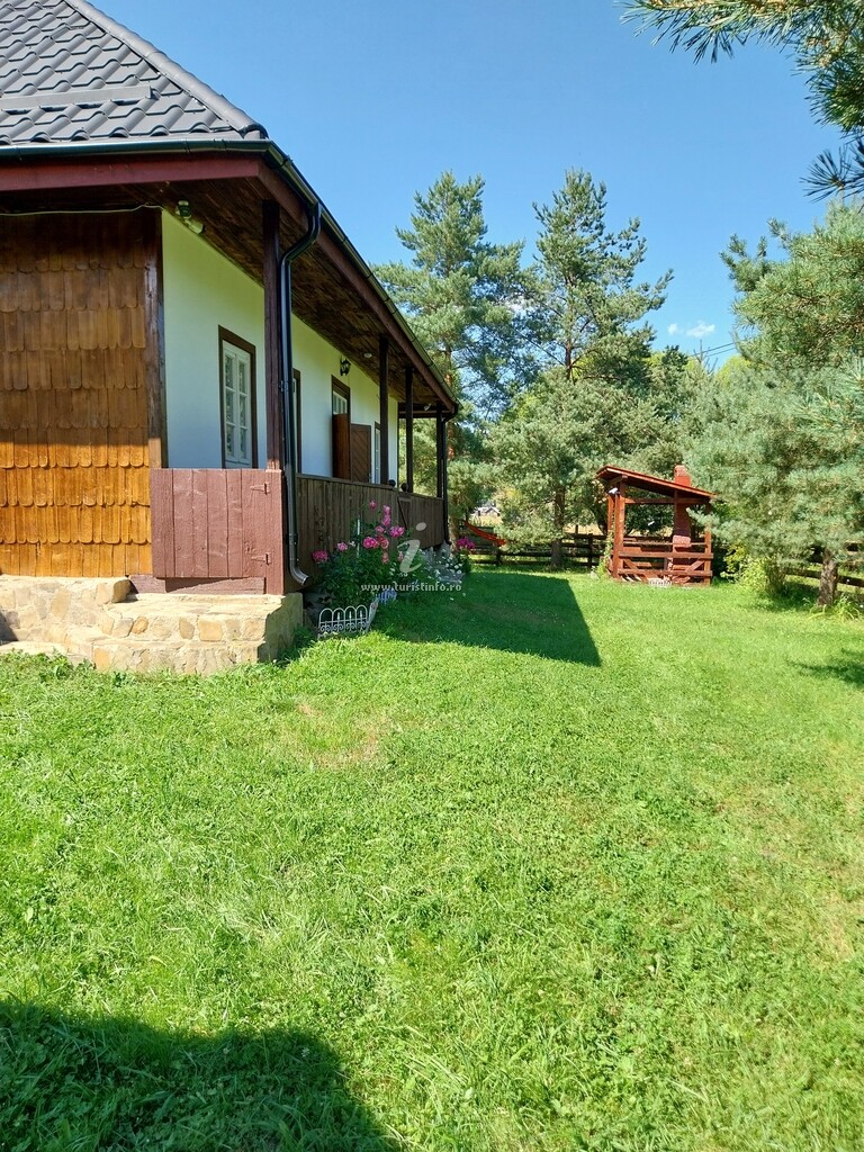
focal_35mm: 26
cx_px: 432
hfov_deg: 53.1
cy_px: 576
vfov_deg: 67.3
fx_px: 865
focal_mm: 4
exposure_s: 1/315
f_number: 1.8
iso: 25
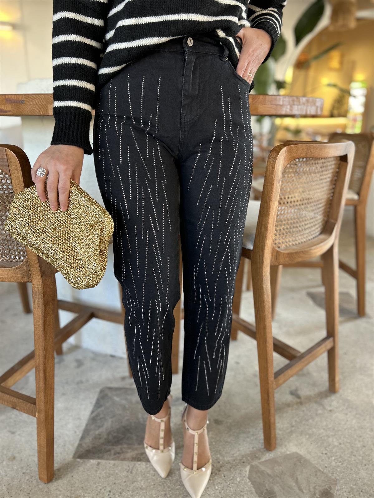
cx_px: 187
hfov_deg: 53.1
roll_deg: +0.6
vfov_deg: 67.3
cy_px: 249
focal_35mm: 26
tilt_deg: -18.4
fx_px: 375
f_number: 1.5
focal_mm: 5.7
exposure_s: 1/50
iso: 100
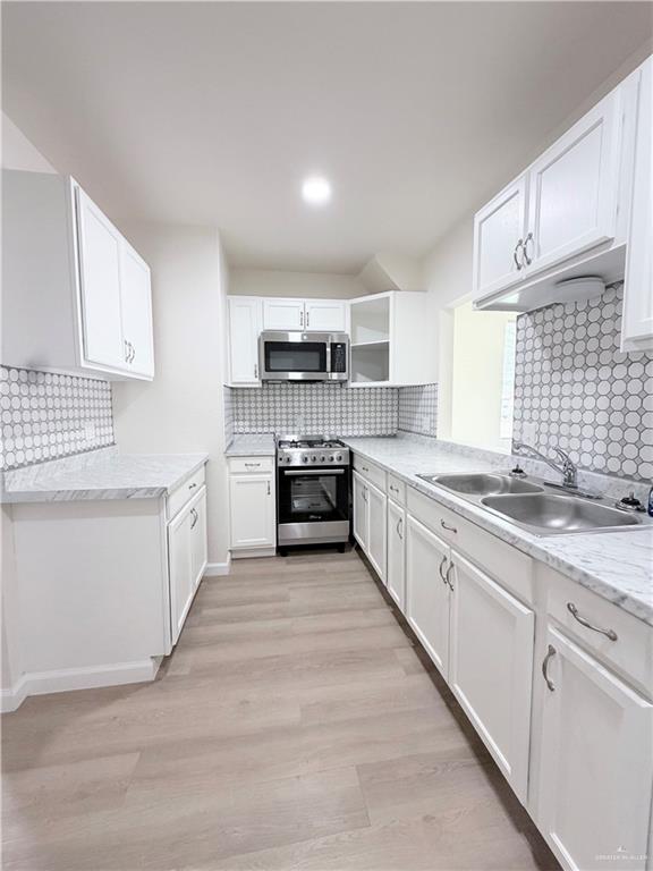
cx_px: 326
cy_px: 436
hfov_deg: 85.7
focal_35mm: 14
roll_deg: -0.6
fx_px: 352
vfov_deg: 102.1
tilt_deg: -5.6
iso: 320
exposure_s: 1/121
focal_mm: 2.22
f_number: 2.2
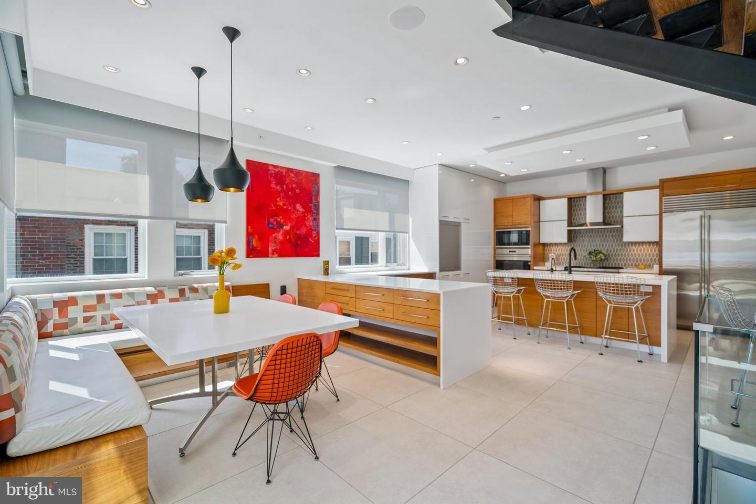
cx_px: 378
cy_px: 252
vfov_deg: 73.7
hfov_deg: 96.7
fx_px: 336
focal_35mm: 16
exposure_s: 1/50
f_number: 4
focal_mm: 16
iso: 200
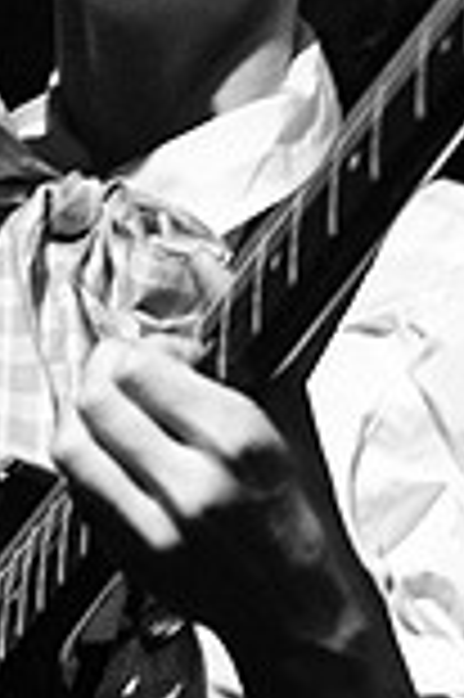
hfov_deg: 4.5
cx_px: 155
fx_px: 5890
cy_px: 342
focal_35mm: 304
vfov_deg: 6.8
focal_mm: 70
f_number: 2.8
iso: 800
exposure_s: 1/25
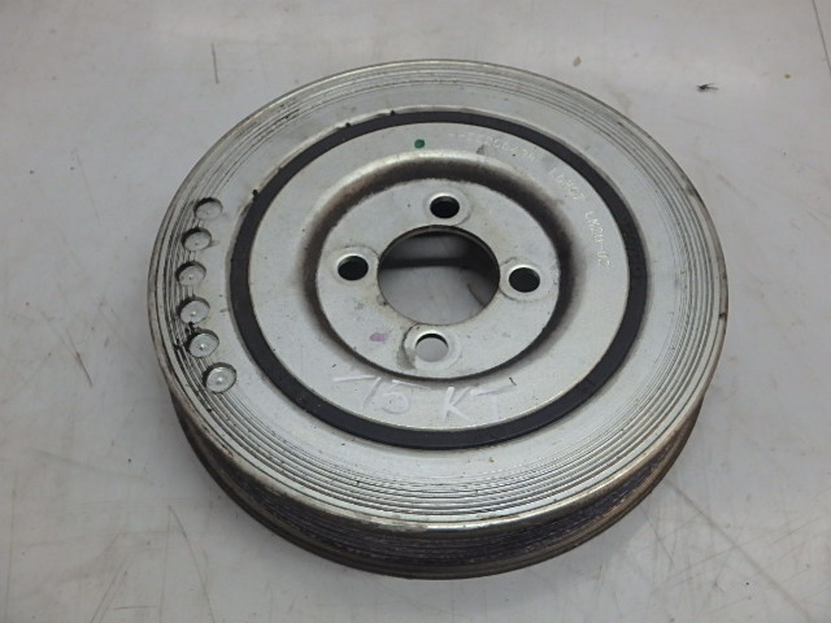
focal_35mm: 45
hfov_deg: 42.1
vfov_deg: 32.2
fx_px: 1080
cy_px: 312
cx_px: 416
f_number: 5.2
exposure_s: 1/50
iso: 320
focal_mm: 8.1
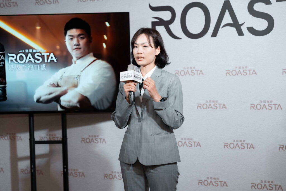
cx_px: 143
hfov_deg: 28.8
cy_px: 96
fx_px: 556
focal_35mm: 70
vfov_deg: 19.5
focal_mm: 70
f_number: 2.8
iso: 400
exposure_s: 1/200
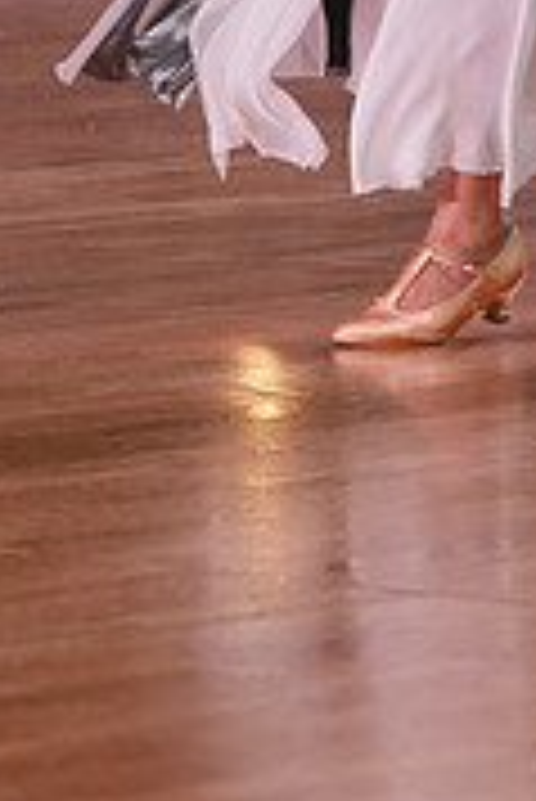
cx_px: 682
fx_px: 8046
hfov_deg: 3.8
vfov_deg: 5.6
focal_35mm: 361
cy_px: -392
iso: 1600
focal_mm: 111
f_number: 4
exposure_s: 1/500
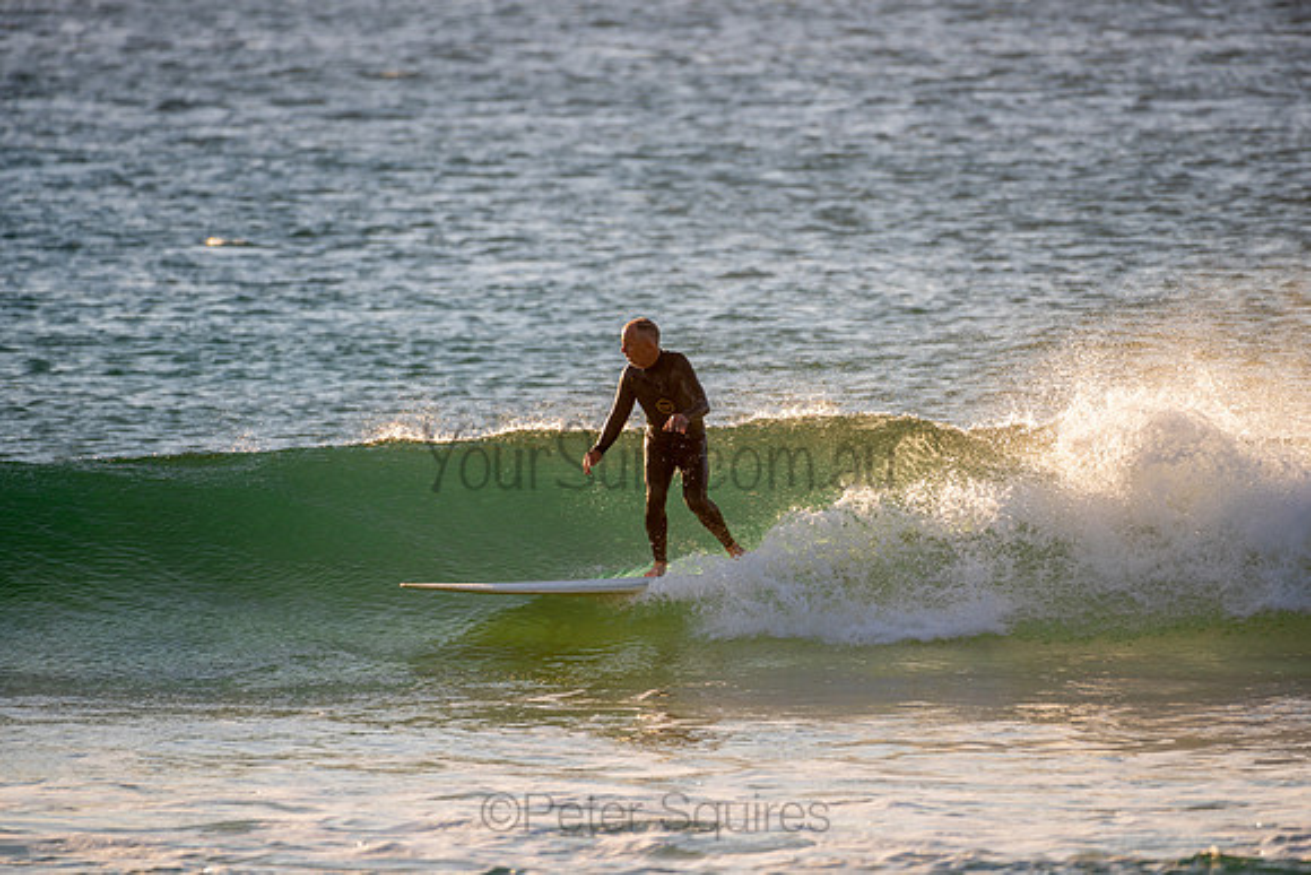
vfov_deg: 2.6
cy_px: 438
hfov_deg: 3.9
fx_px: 19168
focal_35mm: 526
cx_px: 656
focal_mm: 500
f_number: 6.3
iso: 64
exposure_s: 1/400
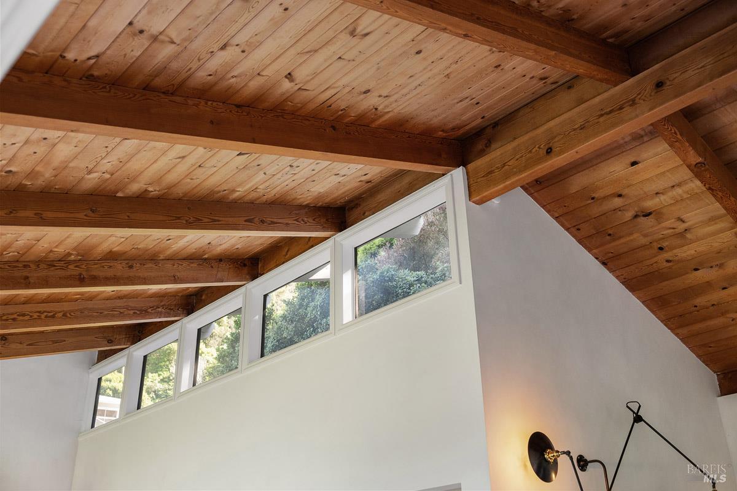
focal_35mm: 37
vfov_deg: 35.9
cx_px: 368
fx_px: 757
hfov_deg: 51.9
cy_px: 246
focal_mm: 37
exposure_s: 1/30
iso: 400
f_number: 5
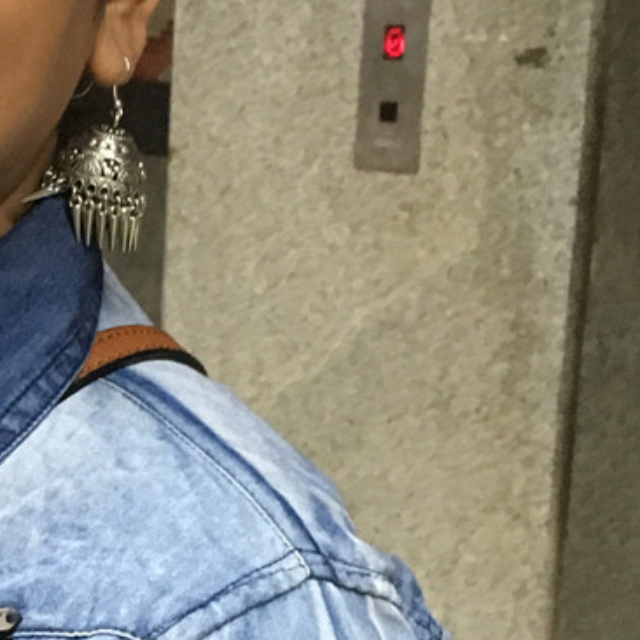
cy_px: 512
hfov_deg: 15.0
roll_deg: -0.5
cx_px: -152
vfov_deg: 15.5
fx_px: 2343
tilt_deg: -14.8
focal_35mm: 112
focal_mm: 4.15
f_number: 2.2
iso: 200
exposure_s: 1/17
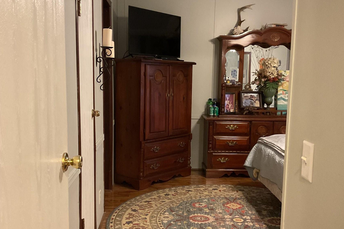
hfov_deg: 47.4
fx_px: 392
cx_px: 174
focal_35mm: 41
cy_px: 132
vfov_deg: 32.6
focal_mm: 3
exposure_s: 1/30
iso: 320
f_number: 1.8
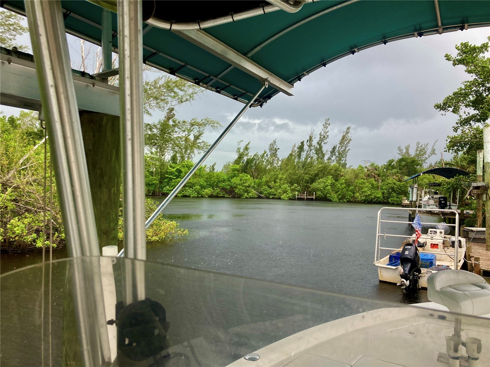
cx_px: 245
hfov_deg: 63.4
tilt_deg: -0.7
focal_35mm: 28
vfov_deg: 49.7
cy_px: 184
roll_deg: -2.1
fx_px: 396
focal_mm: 3.99
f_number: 1.8
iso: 20
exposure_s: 1/255
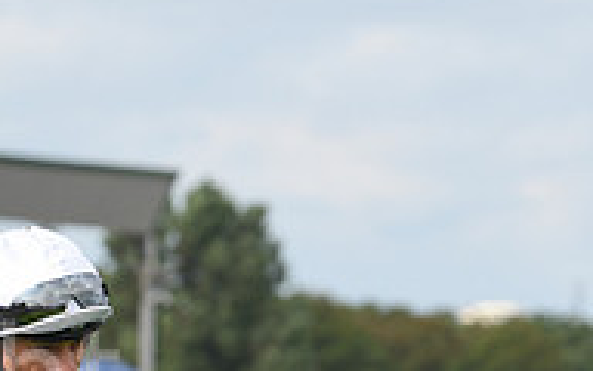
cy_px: 577
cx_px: -68
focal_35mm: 616
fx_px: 9955
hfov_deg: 3.4
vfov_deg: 2.1
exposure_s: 1/1250
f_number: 6.3
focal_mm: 200
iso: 400
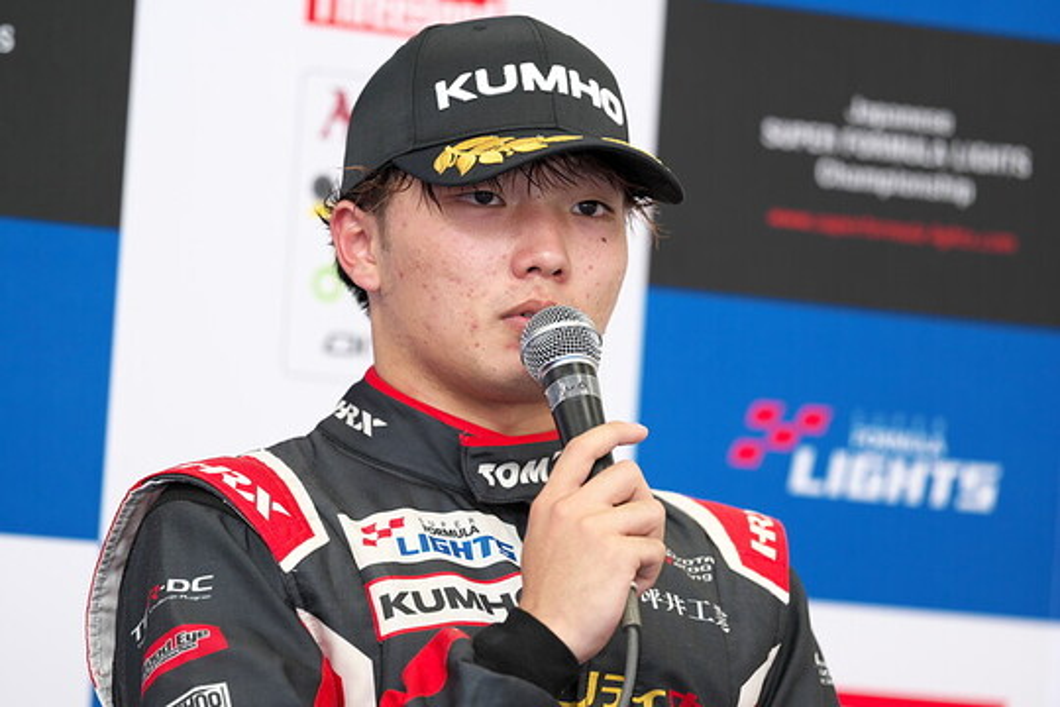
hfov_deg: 7.6
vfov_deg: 5.1
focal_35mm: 270
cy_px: 354
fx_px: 7949
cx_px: 530
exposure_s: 1/200
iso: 400
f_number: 2.8
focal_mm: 180
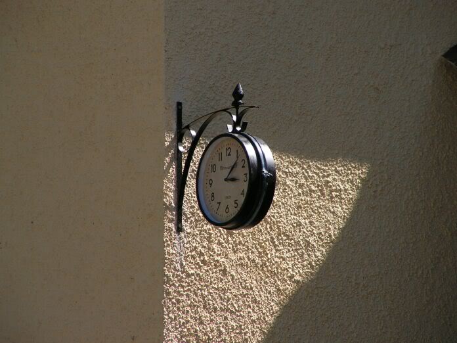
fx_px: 3829
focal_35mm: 290
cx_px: 228
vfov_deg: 5.1
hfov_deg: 6.8
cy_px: 172
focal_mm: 48
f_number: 4.8
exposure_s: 1/400
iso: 64
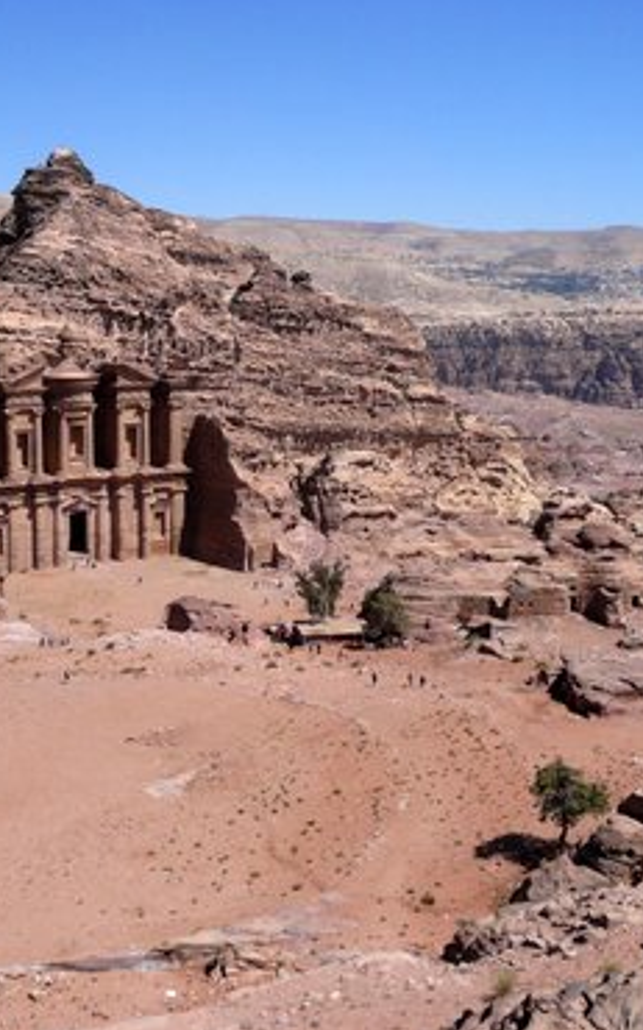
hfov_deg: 29.8
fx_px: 1207
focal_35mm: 43
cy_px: 514
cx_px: 259
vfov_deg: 46.2
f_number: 8
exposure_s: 1/400
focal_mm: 4.9
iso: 100
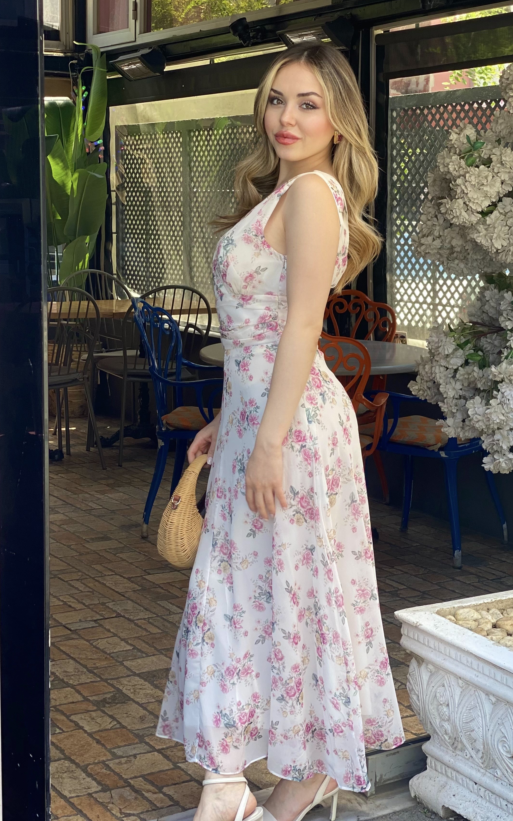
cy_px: 437
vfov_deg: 31.5
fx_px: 1454
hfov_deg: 20.0
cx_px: 306
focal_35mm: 65
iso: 20
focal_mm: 6
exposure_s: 1/127
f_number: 2
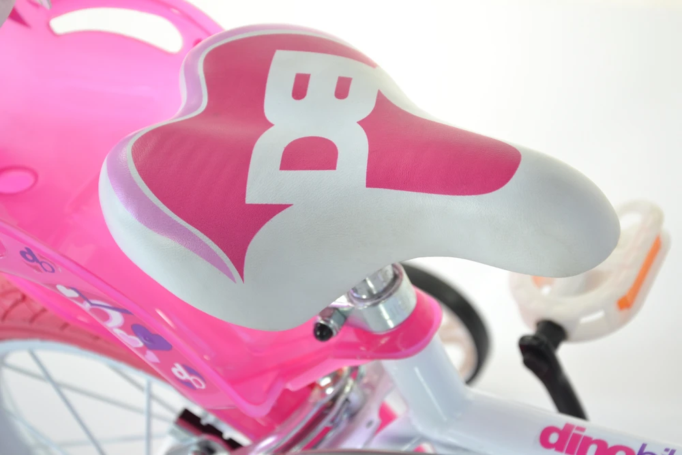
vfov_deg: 15.7
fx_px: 1648
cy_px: 228
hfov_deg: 23.4
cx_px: 341
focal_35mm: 87
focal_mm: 58
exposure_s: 1/60
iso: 400
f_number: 6.3
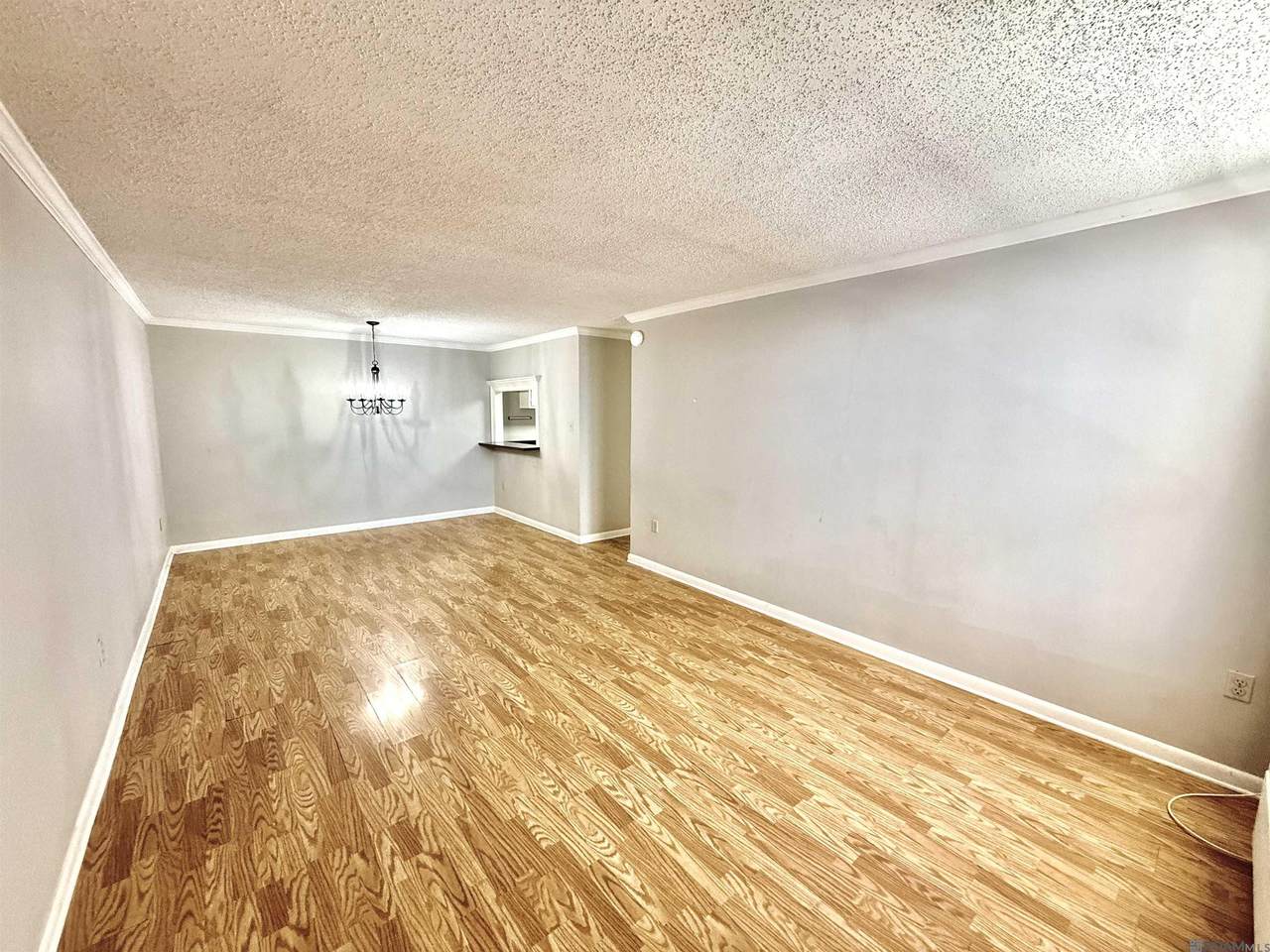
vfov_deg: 85.7
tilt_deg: -7.2
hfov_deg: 102.1
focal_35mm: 14
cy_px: 476
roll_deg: -0.2
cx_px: 635
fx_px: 514
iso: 320
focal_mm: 2.22
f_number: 2.2
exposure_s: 1/60
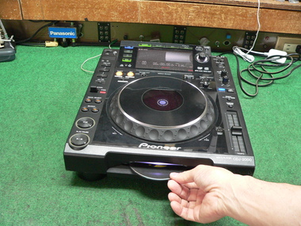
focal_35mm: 36
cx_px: 150
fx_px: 313
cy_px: 113
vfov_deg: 39.7
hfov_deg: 51.4
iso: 200
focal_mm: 6
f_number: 2.8
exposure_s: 1/5
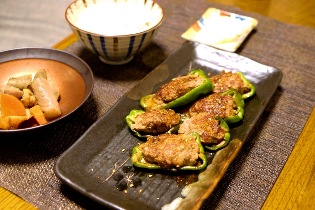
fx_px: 394
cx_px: 158
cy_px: 105
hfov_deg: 43.6
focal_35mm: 45
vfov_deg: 29.9
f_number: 3.6
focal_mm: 30.2
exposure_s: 1/4.5
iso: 200
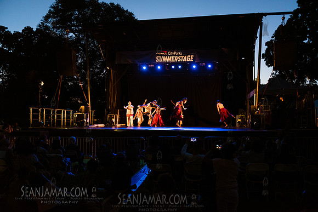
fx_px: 283
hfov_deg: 58.7
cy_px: 106
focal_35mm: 32
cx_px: 159
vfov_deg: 41.1
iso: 5000
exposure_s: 1/250
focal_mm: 32
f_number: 2.8
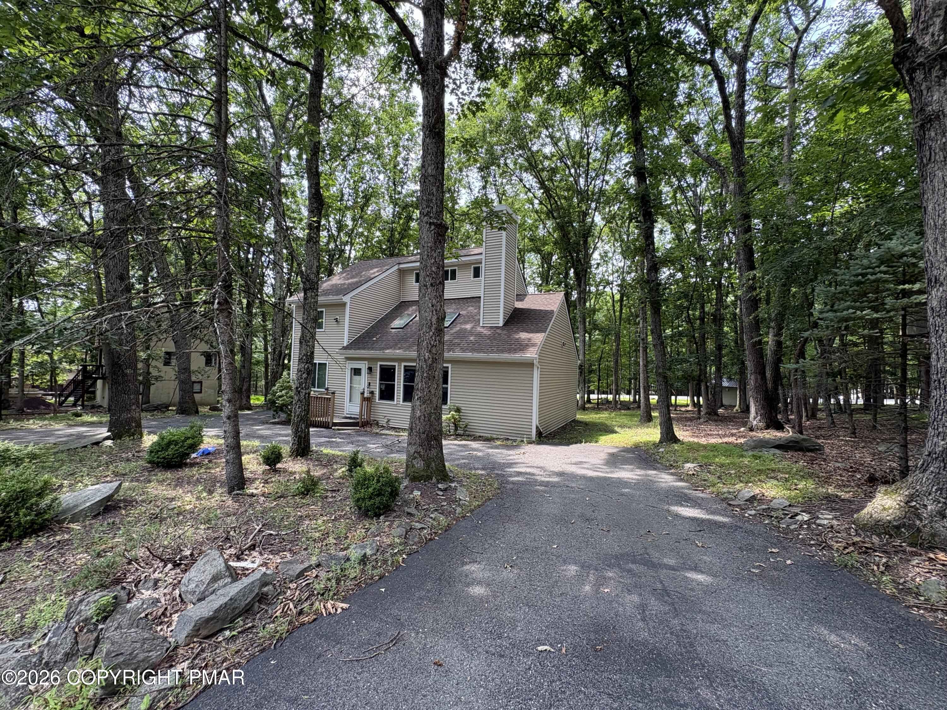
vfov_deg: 85.7
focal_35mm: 14
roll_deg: -1.2
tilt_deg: +1.1
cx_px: 474
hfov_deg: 102.1
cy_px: 355
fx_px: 383
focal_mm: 2.22
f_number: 2.2
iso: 50
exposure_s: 1/136
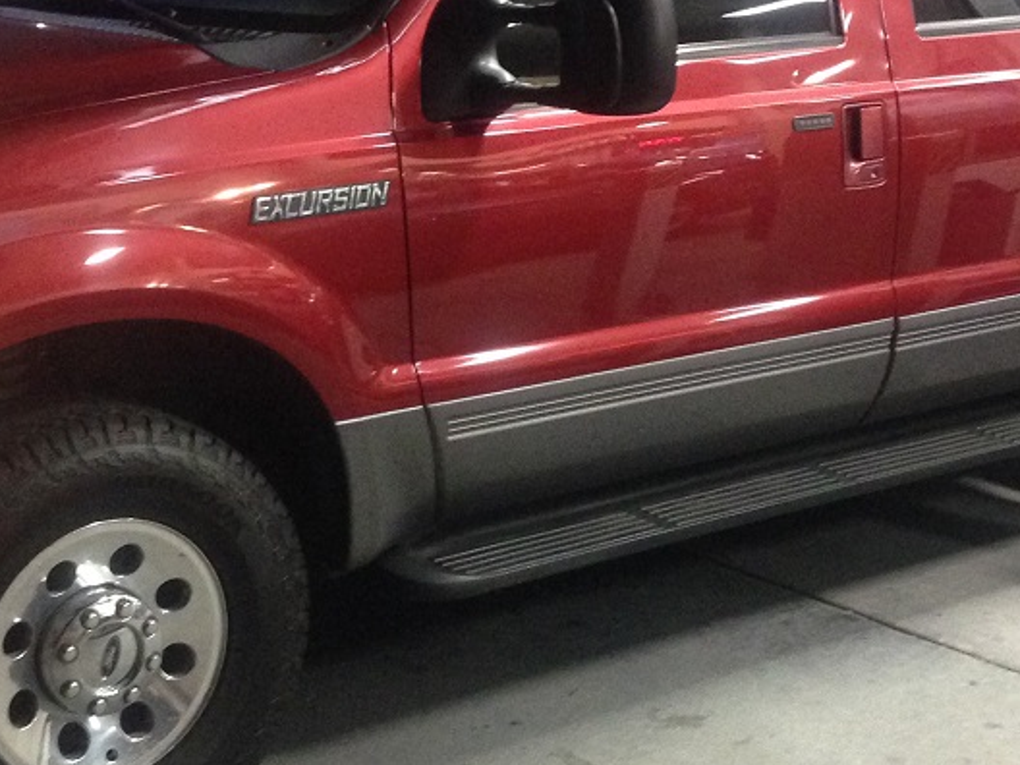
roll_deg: -0.5
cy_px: 311
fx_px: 2210
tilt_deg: -12.8
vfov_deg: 19.6
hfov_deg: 26.0
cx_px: 479
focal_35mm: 75
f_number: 2.4
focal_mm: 4.12
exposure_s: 1/15
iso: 400
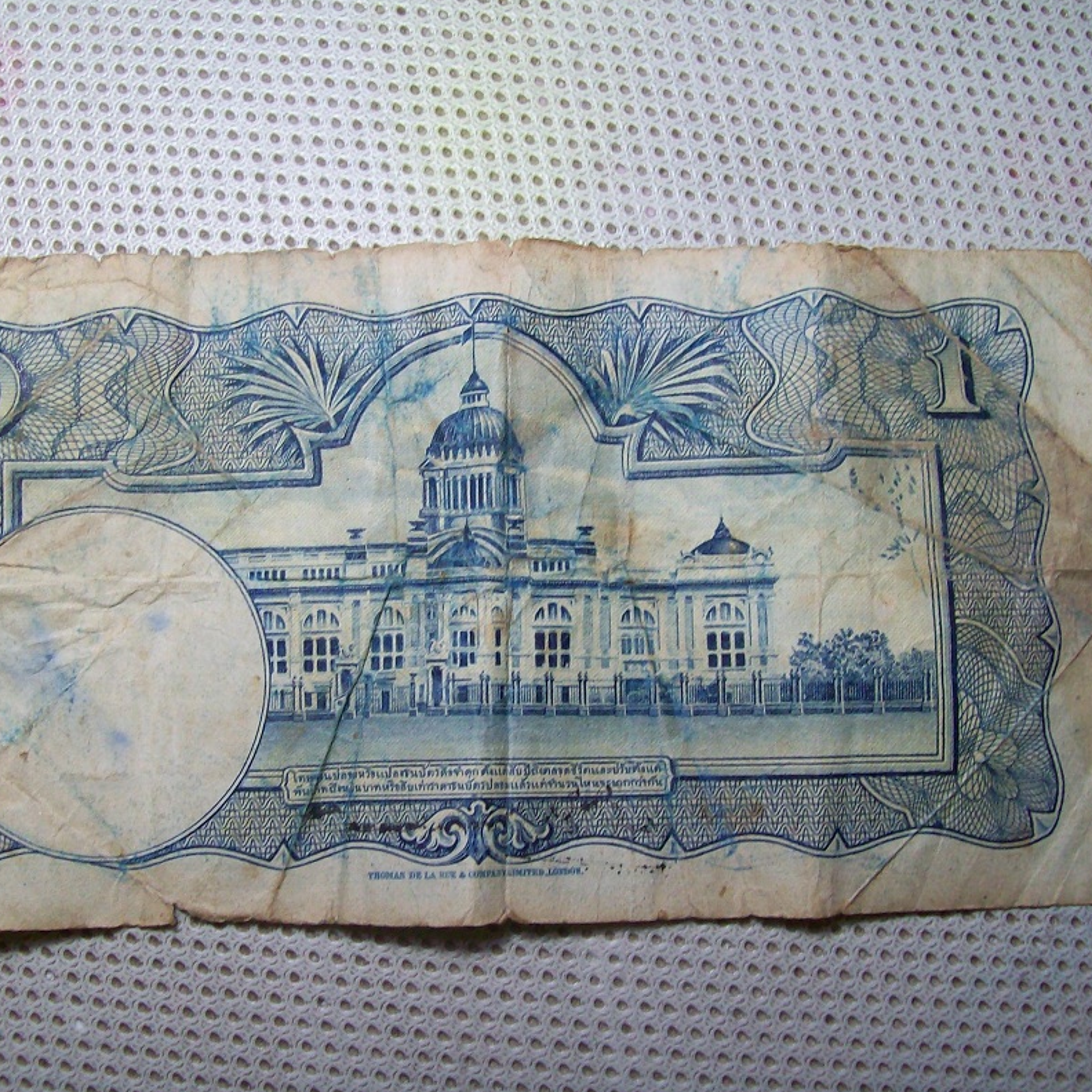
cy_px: 541
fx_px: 1535
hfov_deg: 39.0
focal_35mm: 43
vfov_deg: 39.2
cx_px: 434
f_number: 2.7
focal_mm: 6
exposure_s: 1/64
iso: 129
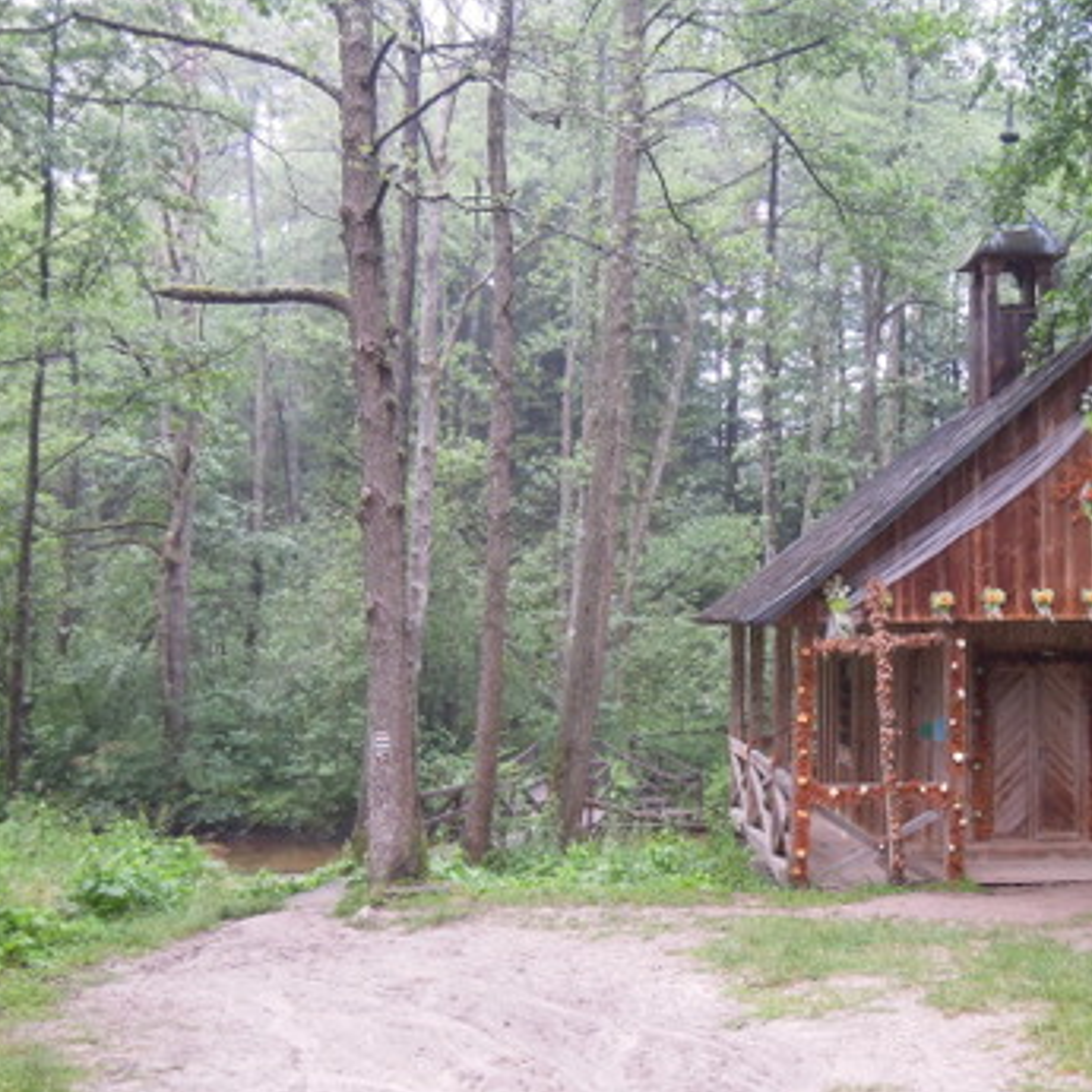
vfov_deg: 39.2
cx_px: 741
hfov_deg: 38.7
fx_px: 1535
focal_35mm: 43
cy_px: 551
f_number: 3.2
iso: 400
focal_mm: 6.3
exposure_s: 1/50
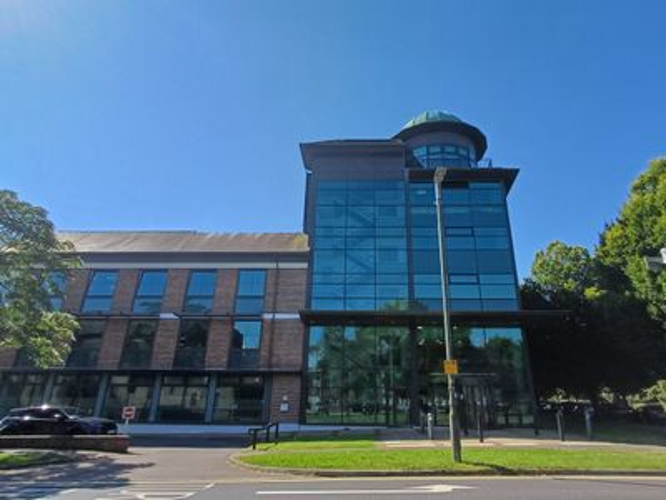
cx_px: 333
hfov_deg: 94.5
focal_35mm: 16
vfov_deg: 78.1
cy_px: 250
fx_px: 308
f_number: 2.2
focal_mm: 1.64
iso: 40
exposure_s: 1/1408
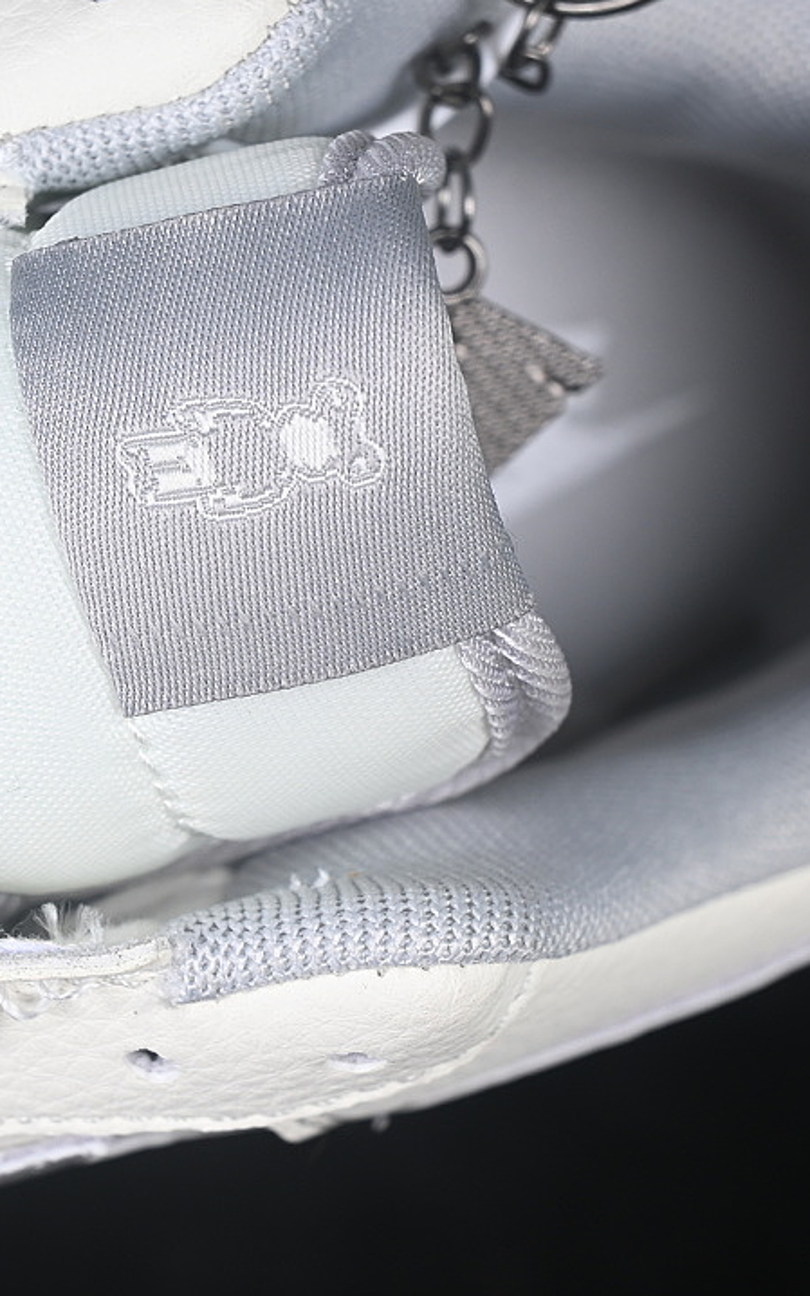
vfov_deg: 18.1
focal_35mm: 115
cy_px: 648
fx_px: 4060
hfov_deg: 11.4
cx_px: 173
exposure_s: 1/80
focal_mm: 50
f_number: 7.1
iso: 160
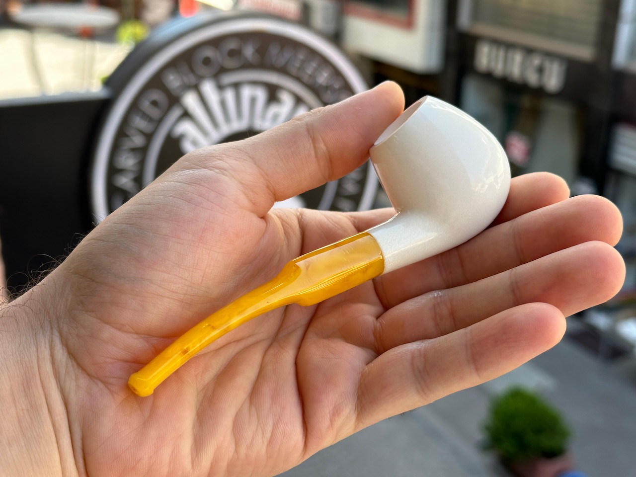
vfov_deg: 30.3
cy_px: 238
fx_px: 882
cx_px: 318
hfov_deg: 39.7
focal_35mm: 48
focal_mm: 6.86
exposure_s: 1/463
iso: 64
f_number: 1.78
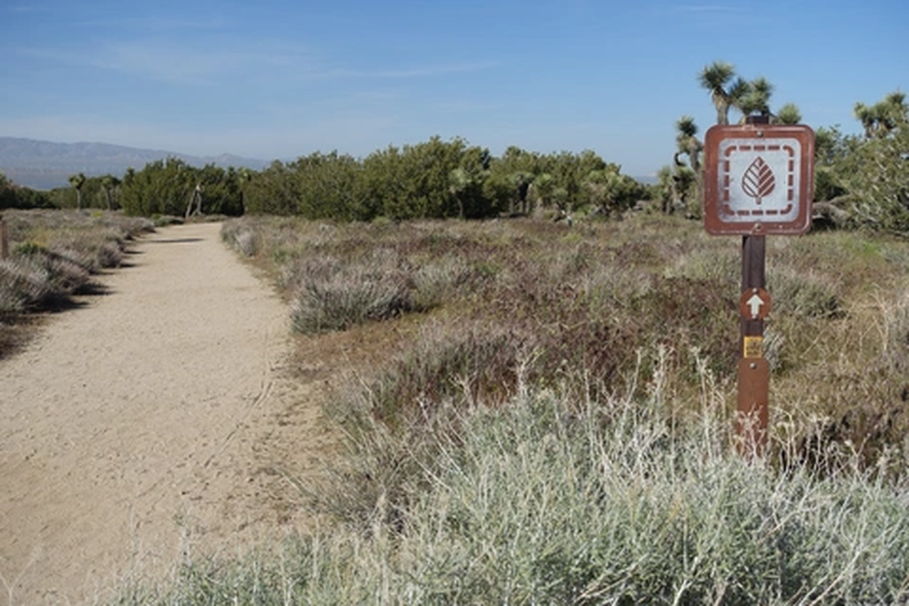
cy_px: 303
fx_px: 959
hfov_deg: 50.7
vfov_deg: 35.1
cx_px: 454
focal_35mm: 38
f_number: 4
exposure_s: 1/200
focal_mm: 13.92
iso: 125
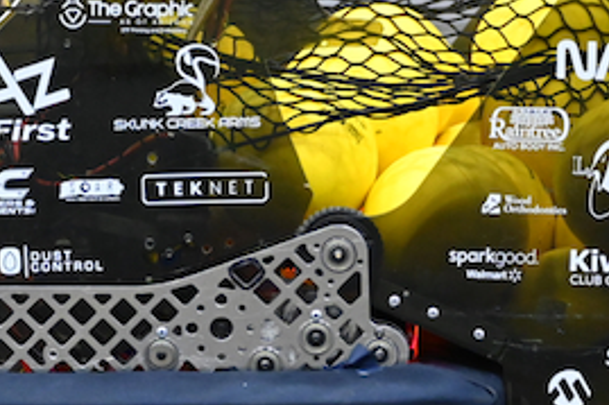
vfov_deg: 3.2
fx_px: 7253
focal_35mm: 429
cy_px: 205
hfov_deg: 4.8
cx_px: 168
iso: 5000
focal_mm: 120
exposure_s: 1/500
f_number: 2.8
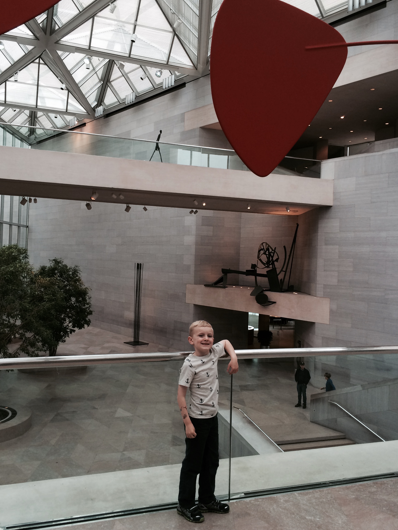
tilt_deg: -1.6
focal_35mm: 32
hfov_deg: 44.2
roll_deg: -0.8
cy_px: 254
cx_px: 195
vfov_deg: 56.8
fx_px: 490
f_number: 2.2
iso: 32
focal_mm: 4.15
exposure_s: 1/40
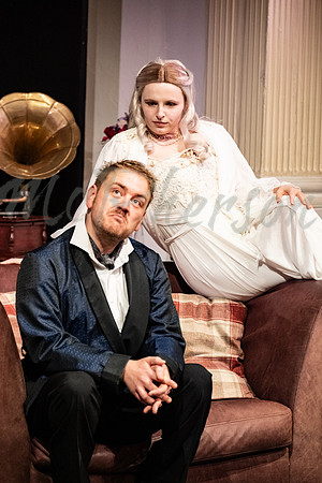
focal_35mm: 153
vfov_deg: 13.4
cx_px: 161
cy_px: 242
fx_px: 2053
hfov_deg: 9.0
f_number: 3.2
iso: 2000
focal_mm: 102.2
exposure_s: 1/250
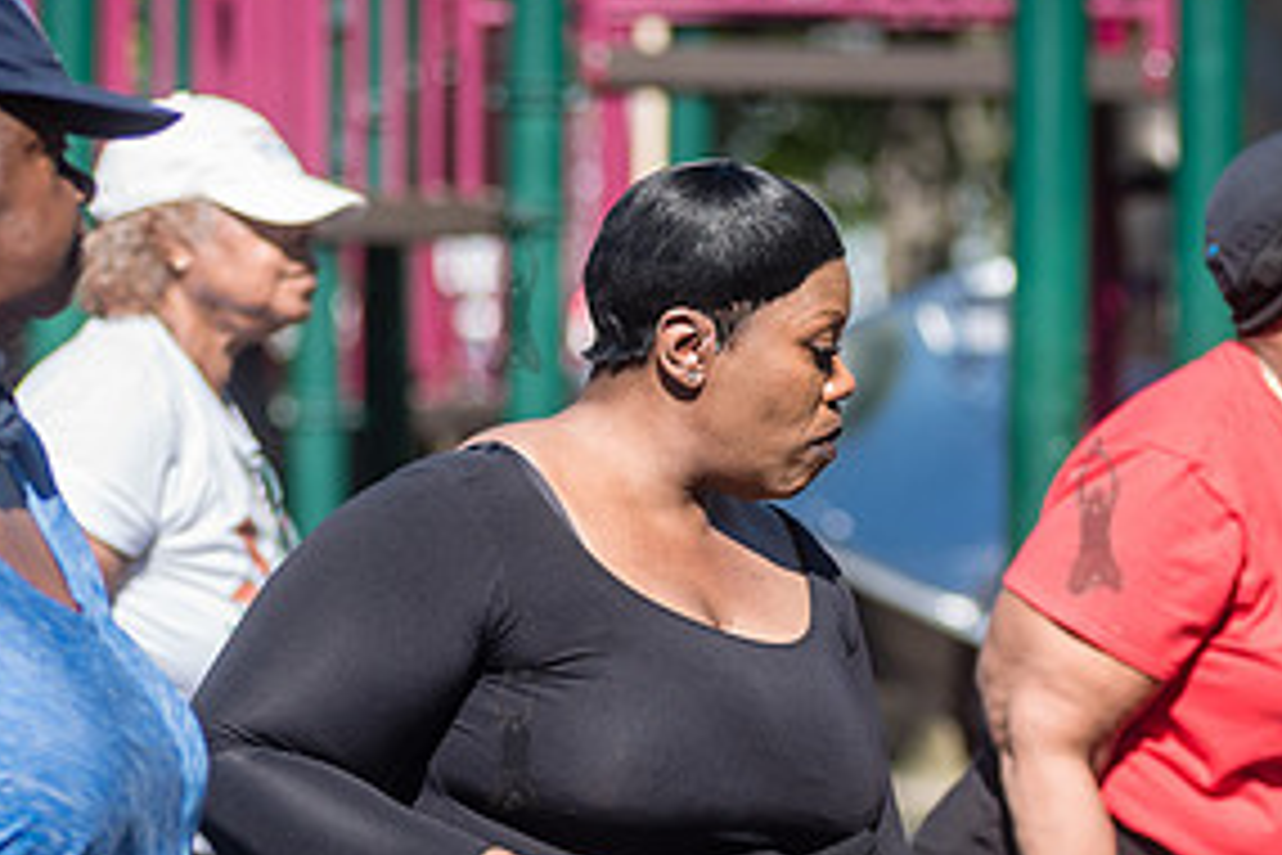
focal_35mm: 294
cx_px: 520
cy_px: 657
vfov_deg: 4.7
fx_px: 10469
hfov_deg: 7.0
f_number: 3.5
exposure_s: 1/1600
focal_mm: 120
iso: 200
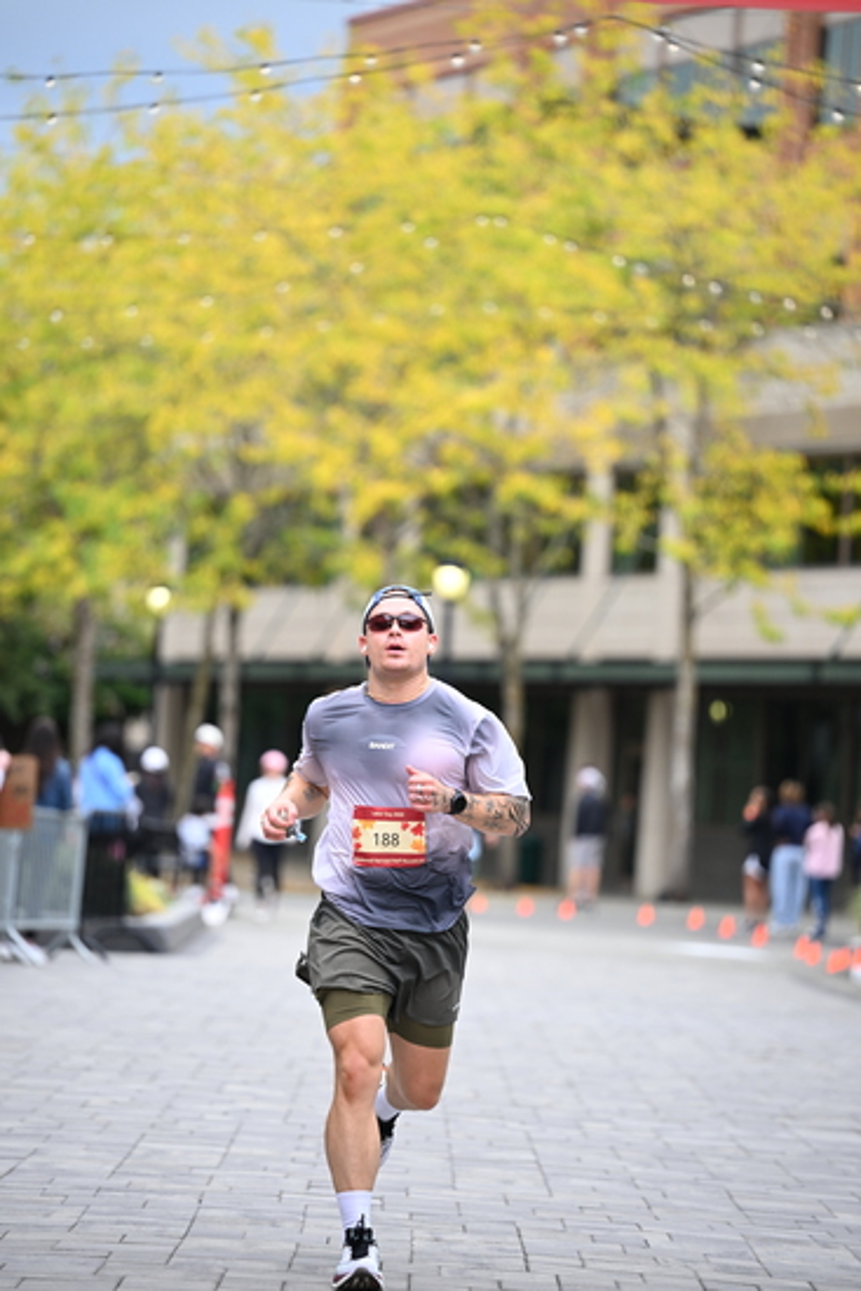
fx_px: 5736
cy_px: 646
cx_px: 430
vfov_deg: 12.8
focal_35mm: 160
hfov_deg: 8.6
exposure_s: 1/1600
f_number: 2.8
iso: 640
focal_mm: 160
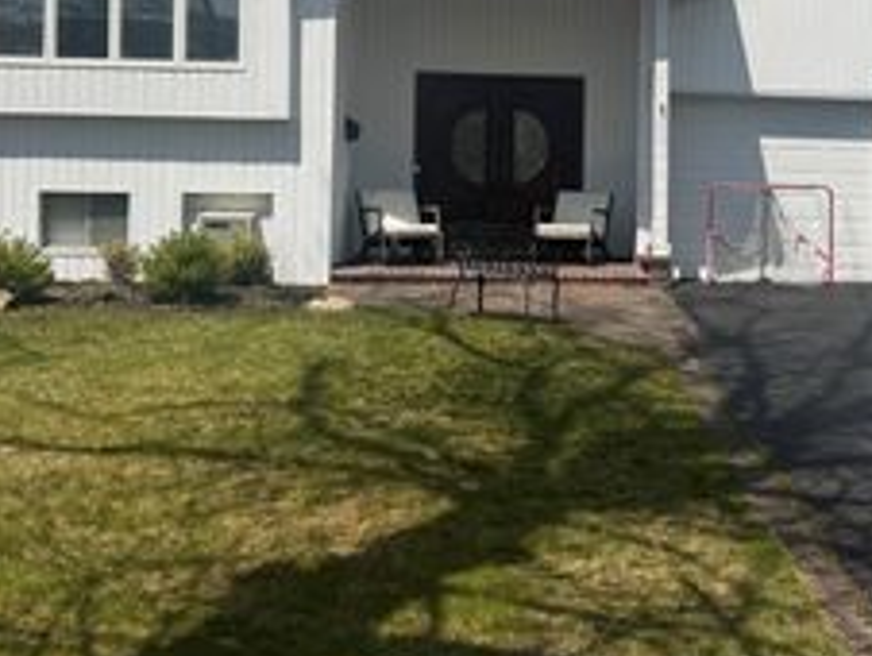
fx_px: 1337
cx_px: 644
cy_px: 164
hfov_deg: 35.4
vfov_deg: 27.2
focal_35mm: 53
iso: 80
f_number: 1.78
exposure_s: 1/7937
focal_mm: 6.76
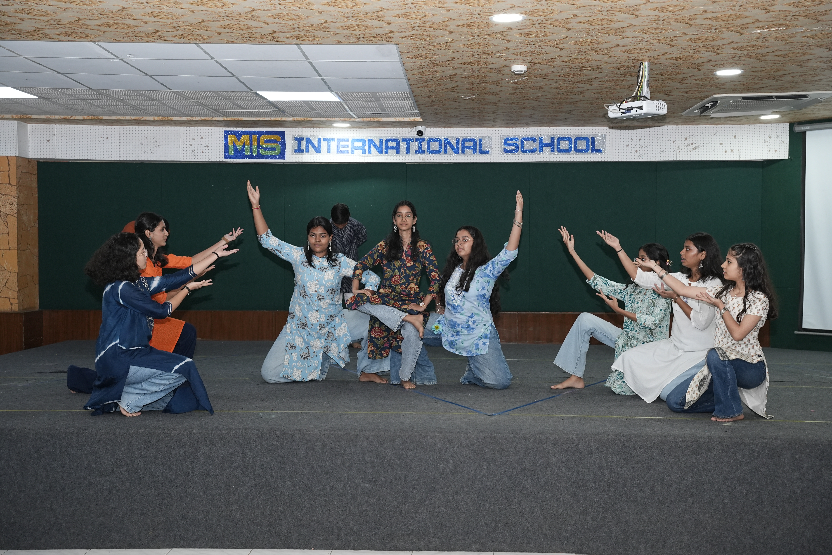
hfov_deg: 43.0
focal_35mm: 46
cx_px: 416
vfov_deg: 29.4
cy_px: 278
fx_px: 1056
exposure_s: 1/200
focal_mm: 45.7
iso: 1600
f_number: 4.5
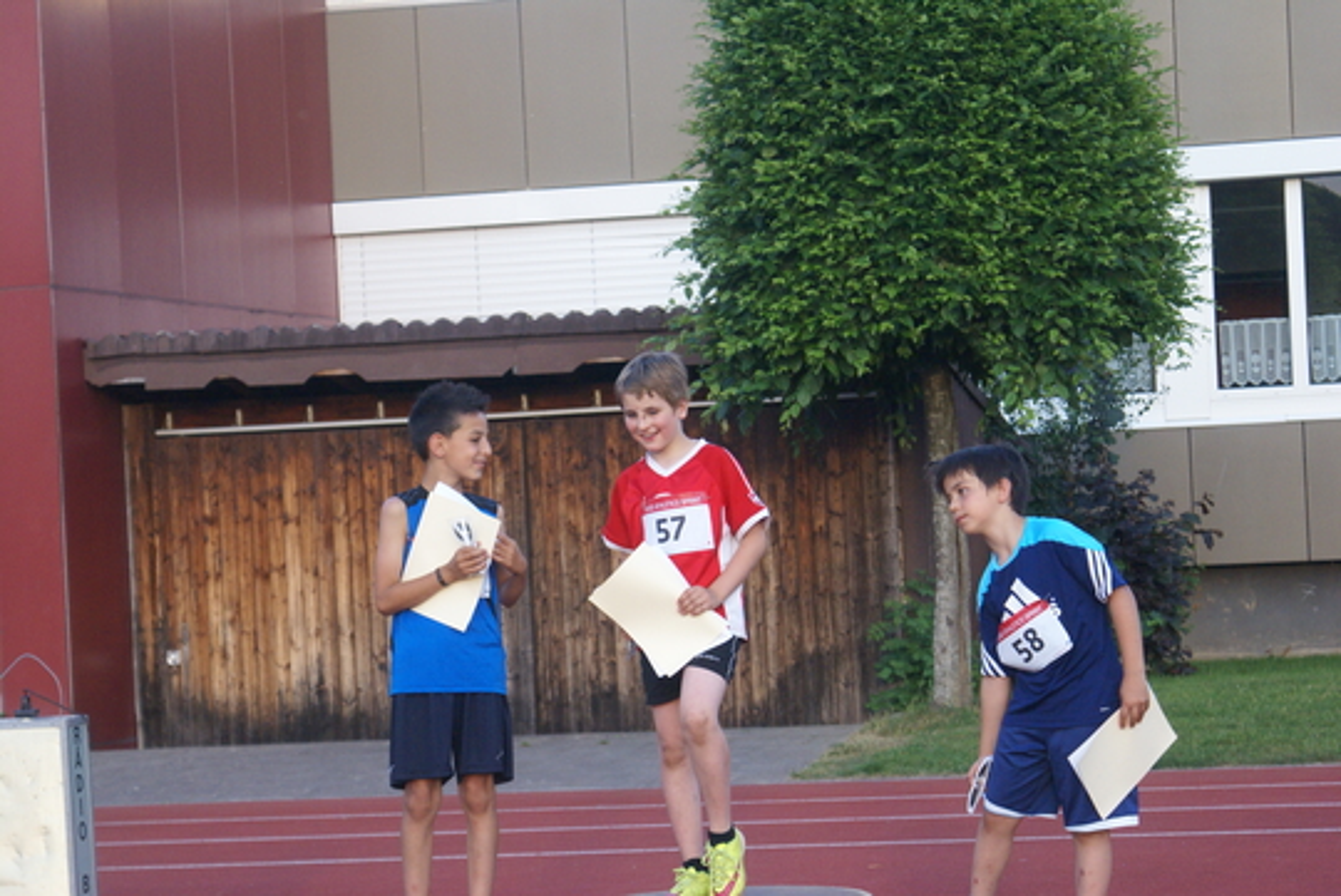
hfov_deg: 19.4
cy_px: 448
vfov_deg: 13.1
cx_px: 670
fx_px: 3914
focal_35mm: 105
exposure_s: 1/250
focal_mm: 70
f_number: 5.6
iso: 400
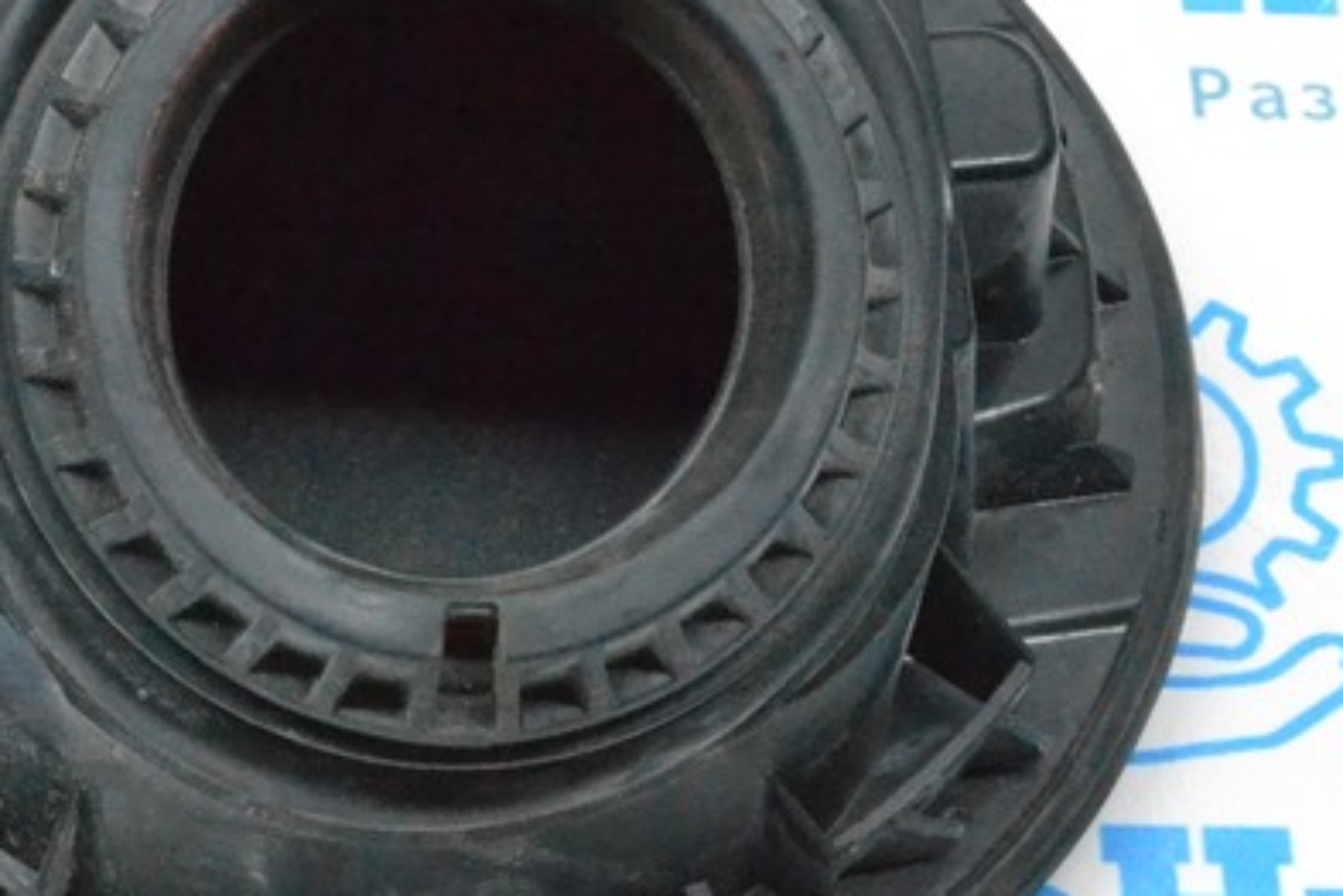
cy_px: 121
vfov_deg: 12.0
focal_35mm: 113
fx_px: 4226
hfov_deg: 18.0
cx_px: 372
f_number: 11
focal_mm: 29
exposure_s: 1/125
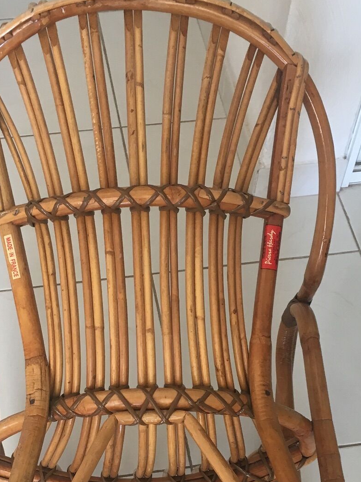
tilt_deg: -56.8
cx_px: 159
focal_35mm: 57
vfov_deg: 32.9
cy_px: 382
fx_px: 793
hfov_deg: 25.6
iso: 80
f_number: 2.2
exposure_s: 1/33
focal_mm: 4.15
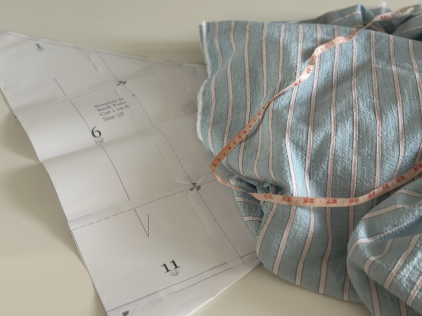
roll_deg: +2.8
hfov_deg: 36.8
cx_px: 226
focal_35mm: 52
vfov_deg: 28.0
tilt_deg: -43.1
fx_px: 634
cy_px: 164
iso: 250
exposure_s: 1/60
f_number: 1.78
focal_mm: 6.86
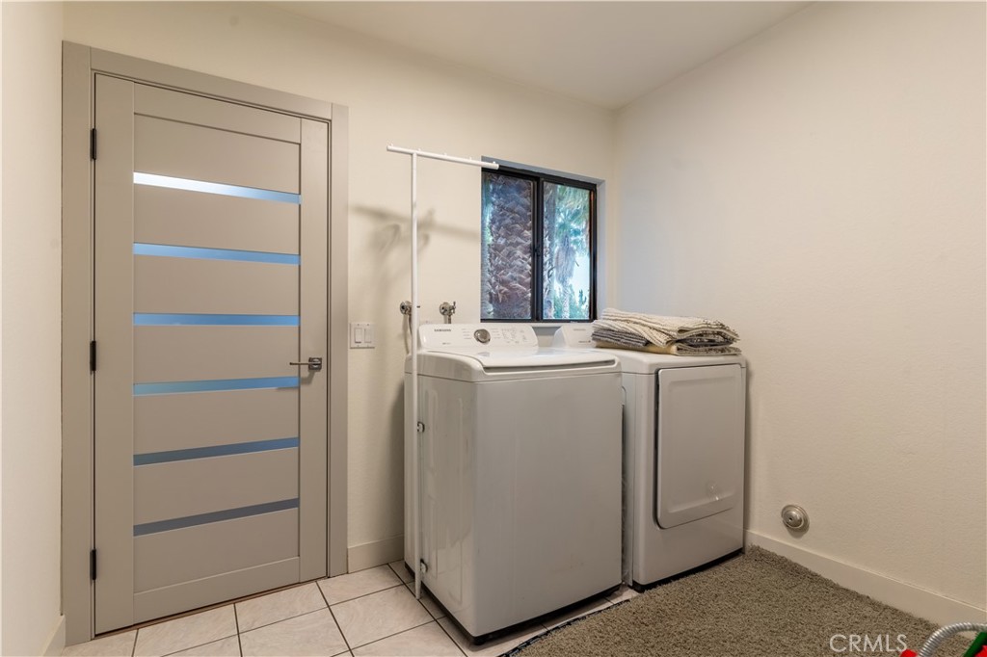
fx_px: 493
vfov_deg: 67.3
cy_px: 328
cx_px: 494
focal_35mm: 18
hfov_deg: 90.0
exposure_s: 1/125
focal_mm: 18
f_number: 8
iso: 400
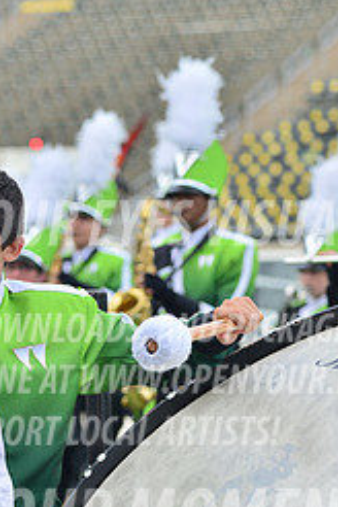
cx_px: 104
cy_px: 375
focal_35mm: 256
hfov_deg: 5.4
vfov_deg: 8.0
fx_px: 3605
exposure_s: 1/500
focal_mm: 140
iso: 200
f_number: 5.6
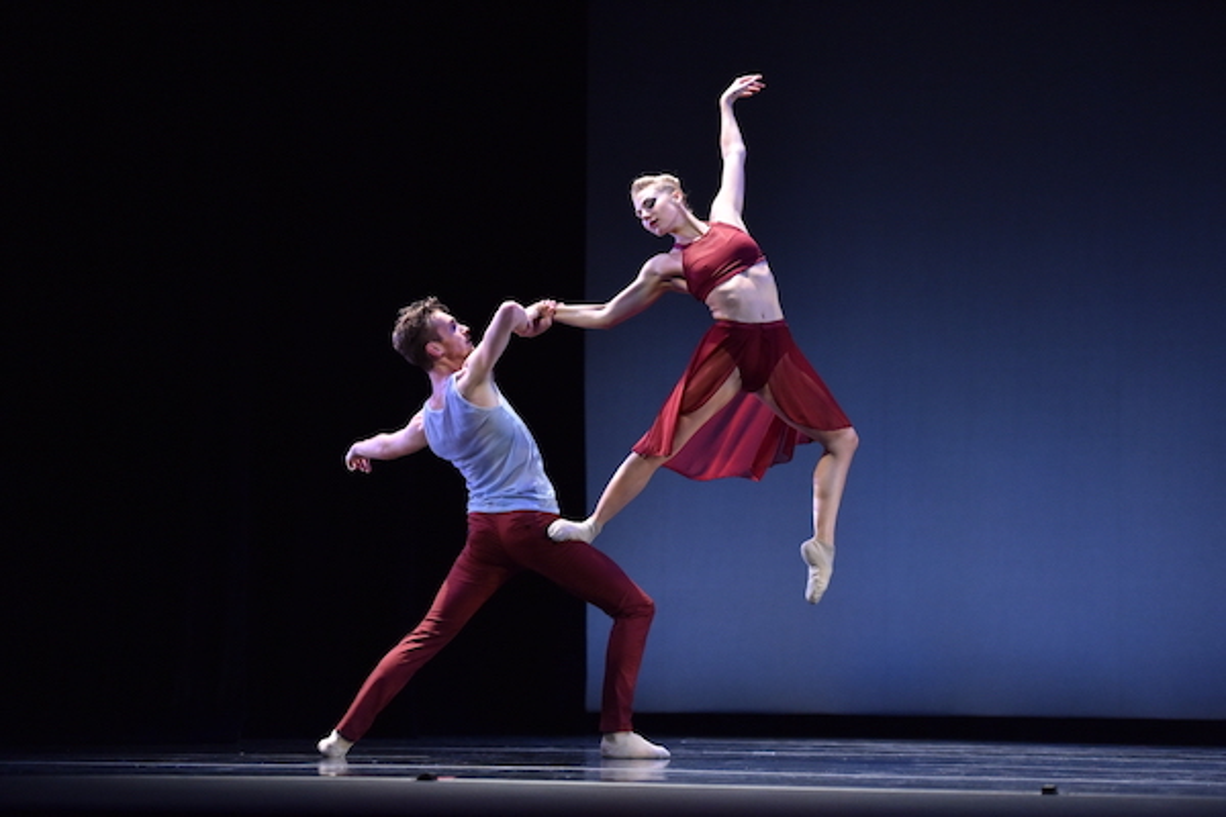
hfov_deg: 20.8
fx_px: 3337
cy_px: 408
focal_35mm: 98
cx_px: 613
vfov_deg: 14.0
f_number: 2.8
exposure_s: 1/800
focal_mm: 98
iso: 6400
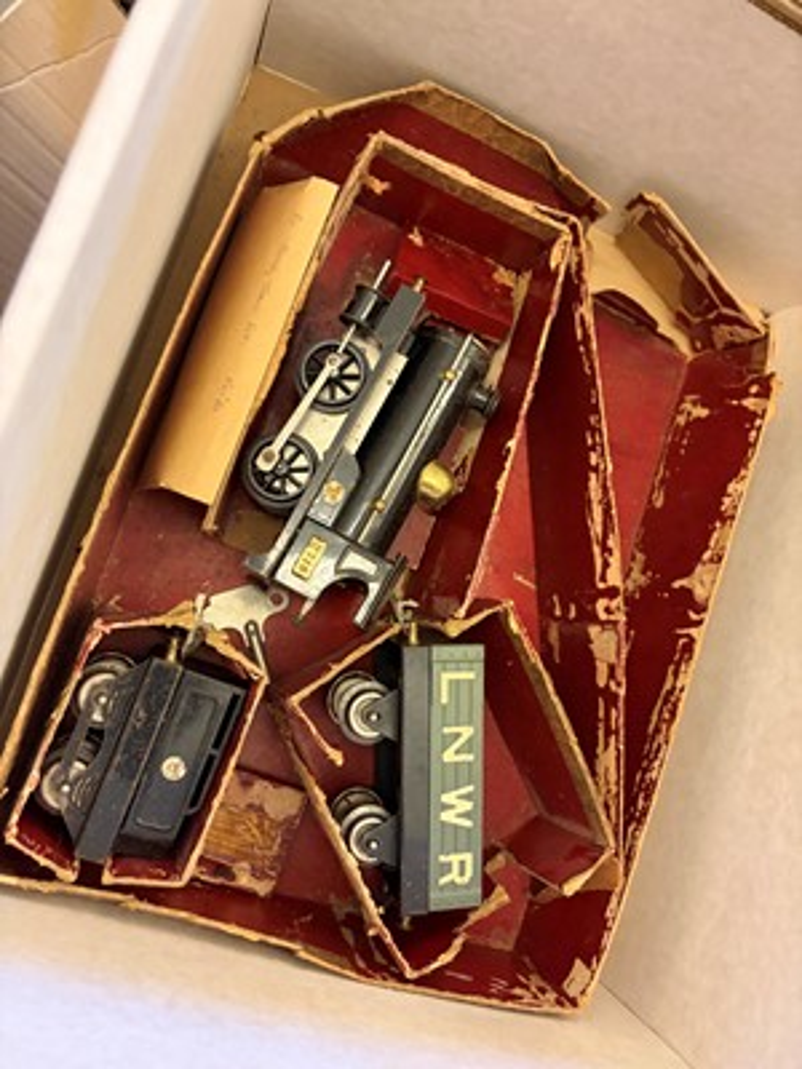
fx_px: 803
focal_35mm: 26
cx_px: 401
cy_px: 534
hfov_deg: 53.1
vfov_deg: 67.3
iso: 400
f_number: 1.6
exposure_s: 1/33
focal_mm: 5.96
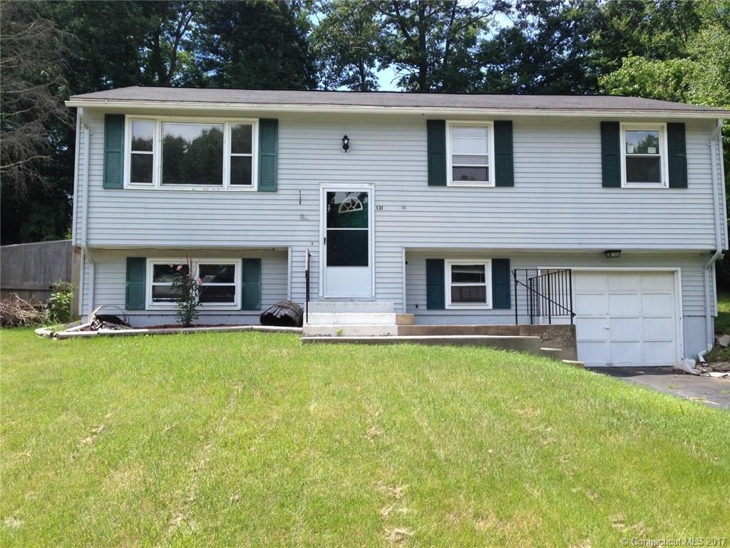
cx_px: 365
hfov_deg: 55.4
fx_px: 696
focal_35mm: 33
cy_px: 274
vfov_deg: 42.9
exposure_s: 1/653
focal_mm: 4.12
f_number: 2.4
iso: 50
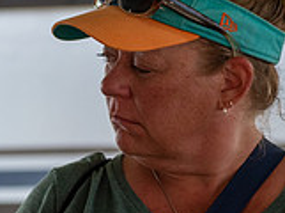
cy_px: 196
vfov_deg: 2.4
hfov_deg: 3.2
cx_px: 55
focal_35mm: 625
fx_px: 5134
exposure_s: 1/400
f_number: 5
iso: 400
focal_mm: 120
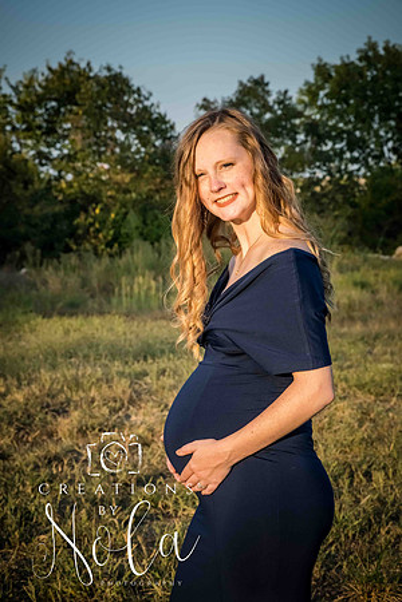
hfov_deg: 13.7
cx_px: 201
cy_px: 301
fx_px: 1675
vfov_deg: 20.4
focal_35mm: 100
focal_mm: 100
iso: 1600
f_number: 14
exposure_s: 1/640
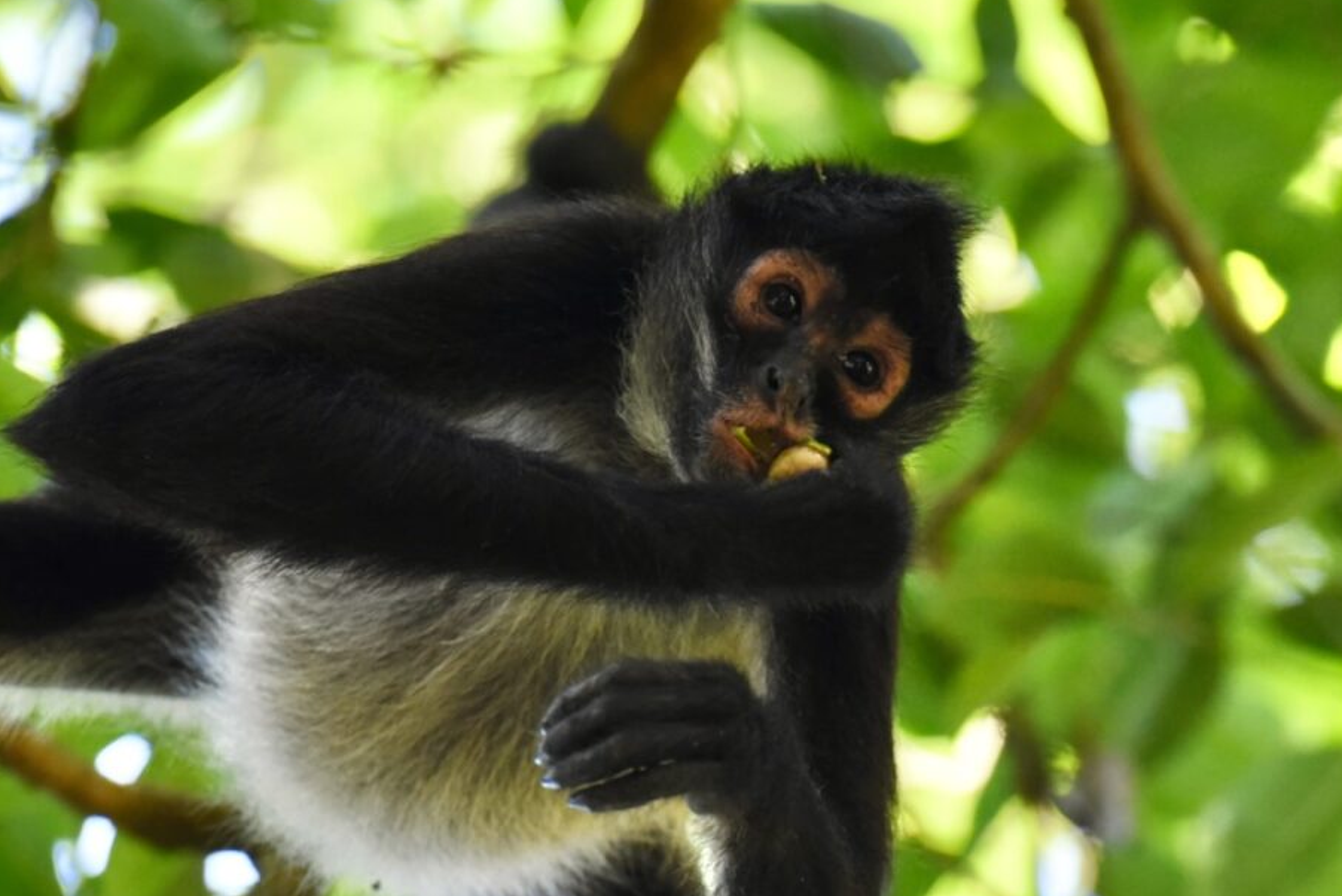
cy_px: 441
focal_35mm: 454
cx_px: 617
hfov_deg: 4.5
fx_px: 16929
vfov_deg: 3.0
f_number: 7.1
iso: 3200
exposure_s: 1/320
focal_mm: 400
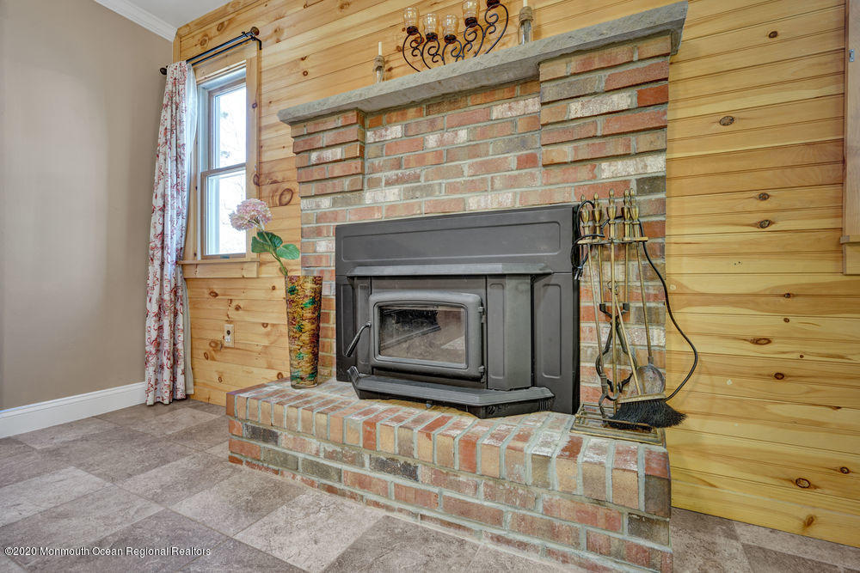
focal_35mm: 16
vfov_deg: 73.8
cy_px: 286
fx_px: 382
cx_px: 430
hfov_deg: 96.7
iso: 200
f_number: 8
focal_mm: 16
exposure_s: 1.3
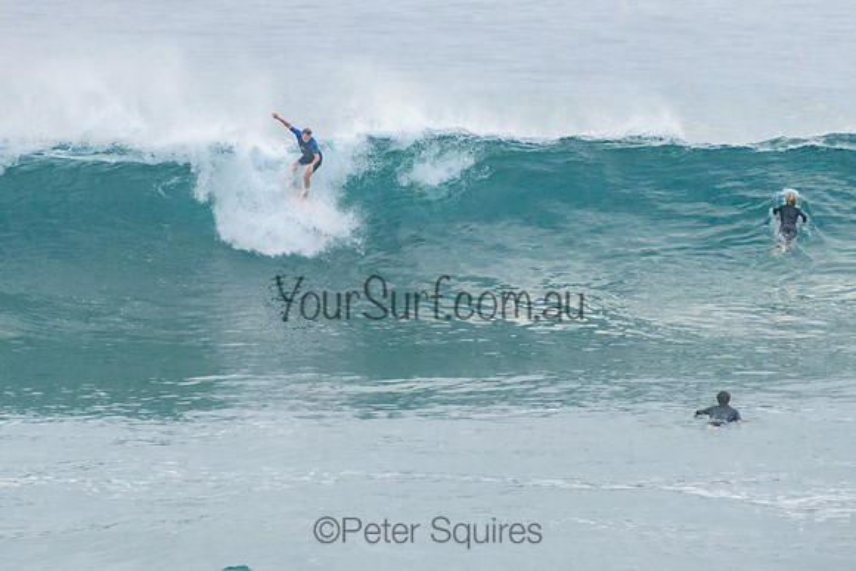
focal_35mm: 549
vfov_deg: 2.5
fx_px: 13067
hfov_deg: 3.8
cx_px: 383
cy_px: 210
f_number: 5.6
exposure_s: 1/1250
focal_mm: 400
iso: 500
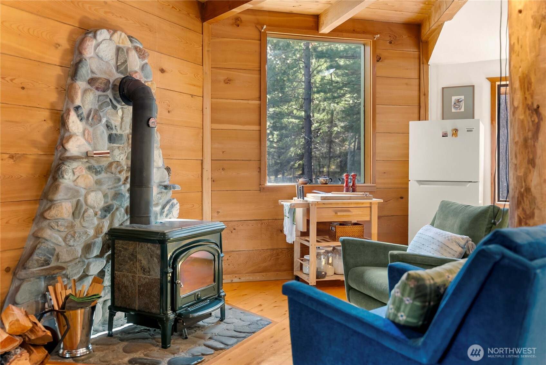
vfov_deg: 42.6
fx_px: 467
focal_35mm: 31
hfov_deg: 60.6
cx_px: 273
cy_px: 182
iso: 400
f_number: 2.8
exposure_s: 1/10
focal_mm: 30.8
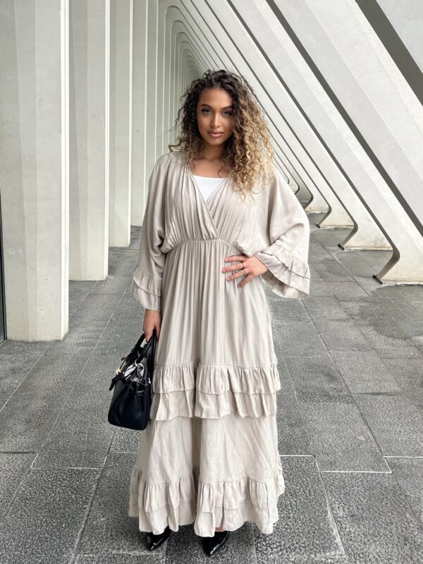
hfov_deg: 53.1
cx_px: 212
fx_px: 424
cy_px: 282
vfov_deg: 67.3
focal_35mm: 26
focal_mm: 5.7
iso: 40
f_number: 1.5
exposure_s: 1/121
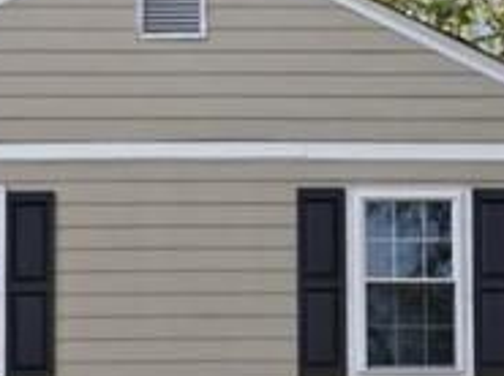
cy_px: 651
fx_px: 1933
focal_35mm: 133
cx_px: 482
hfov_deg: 14.7
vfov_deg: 10.5
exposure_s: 1/800
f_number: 2.8
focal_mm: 12.3
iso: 130
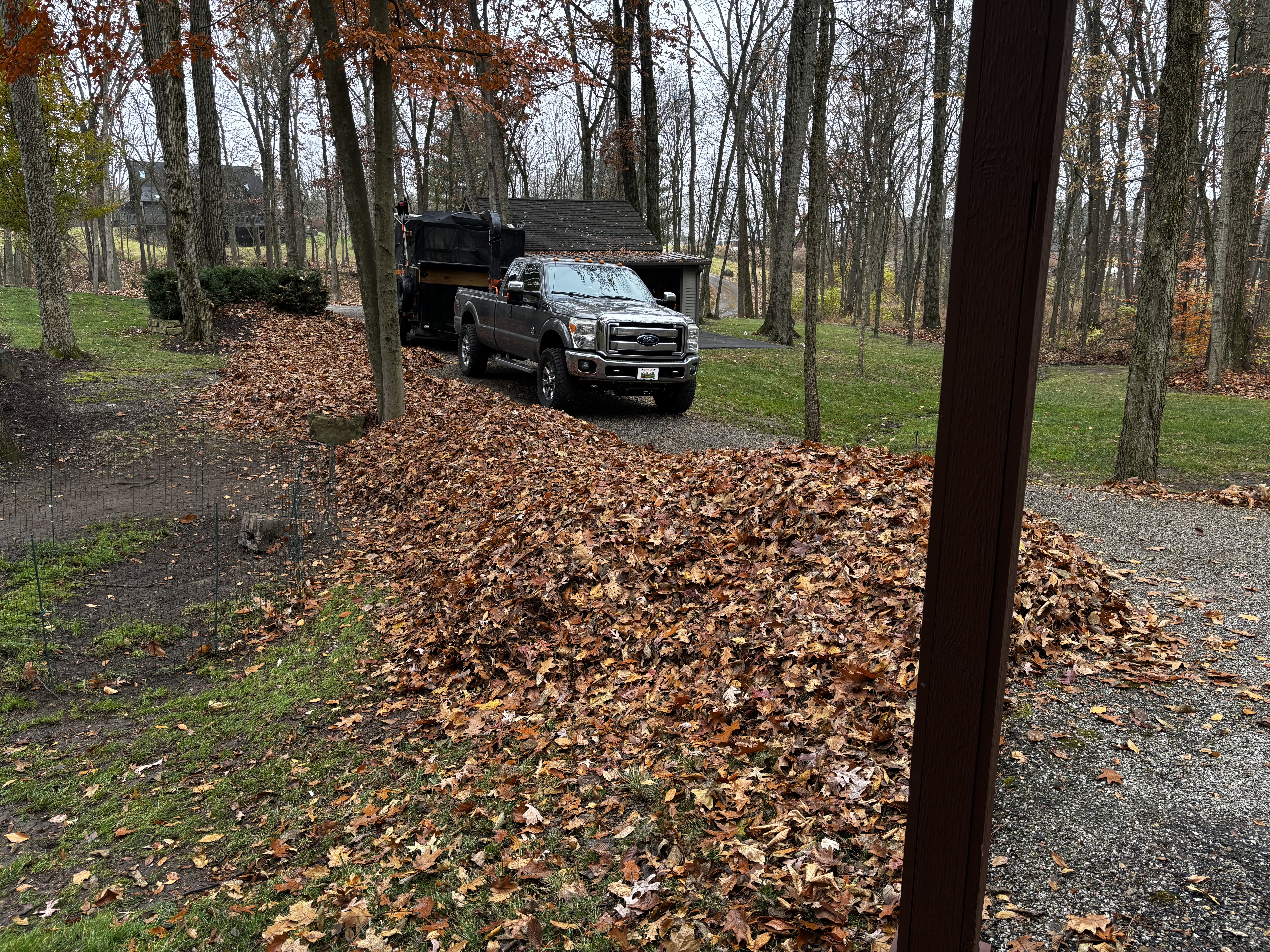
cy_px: 476
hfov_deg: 67.3
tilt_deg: -13.0
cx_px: 635
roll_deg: -0.7
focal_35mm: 26
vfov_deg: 53.1
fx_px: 954
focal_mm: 5.96
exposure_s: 1/121
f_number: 1.6
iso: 80
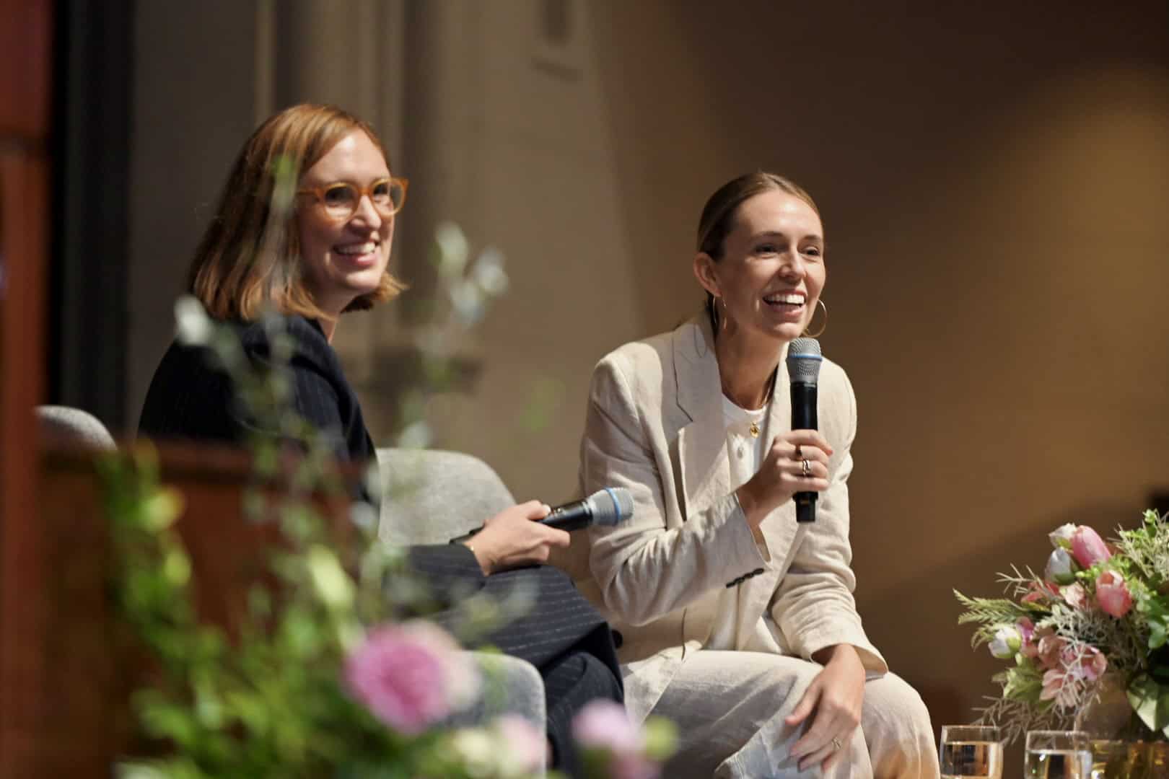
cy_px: 390
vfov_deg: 6.9
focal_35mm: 200
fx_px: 6494
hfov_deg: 10.3
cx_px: 584
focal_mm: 200
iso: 2000
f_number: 2.8
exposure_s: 1/100
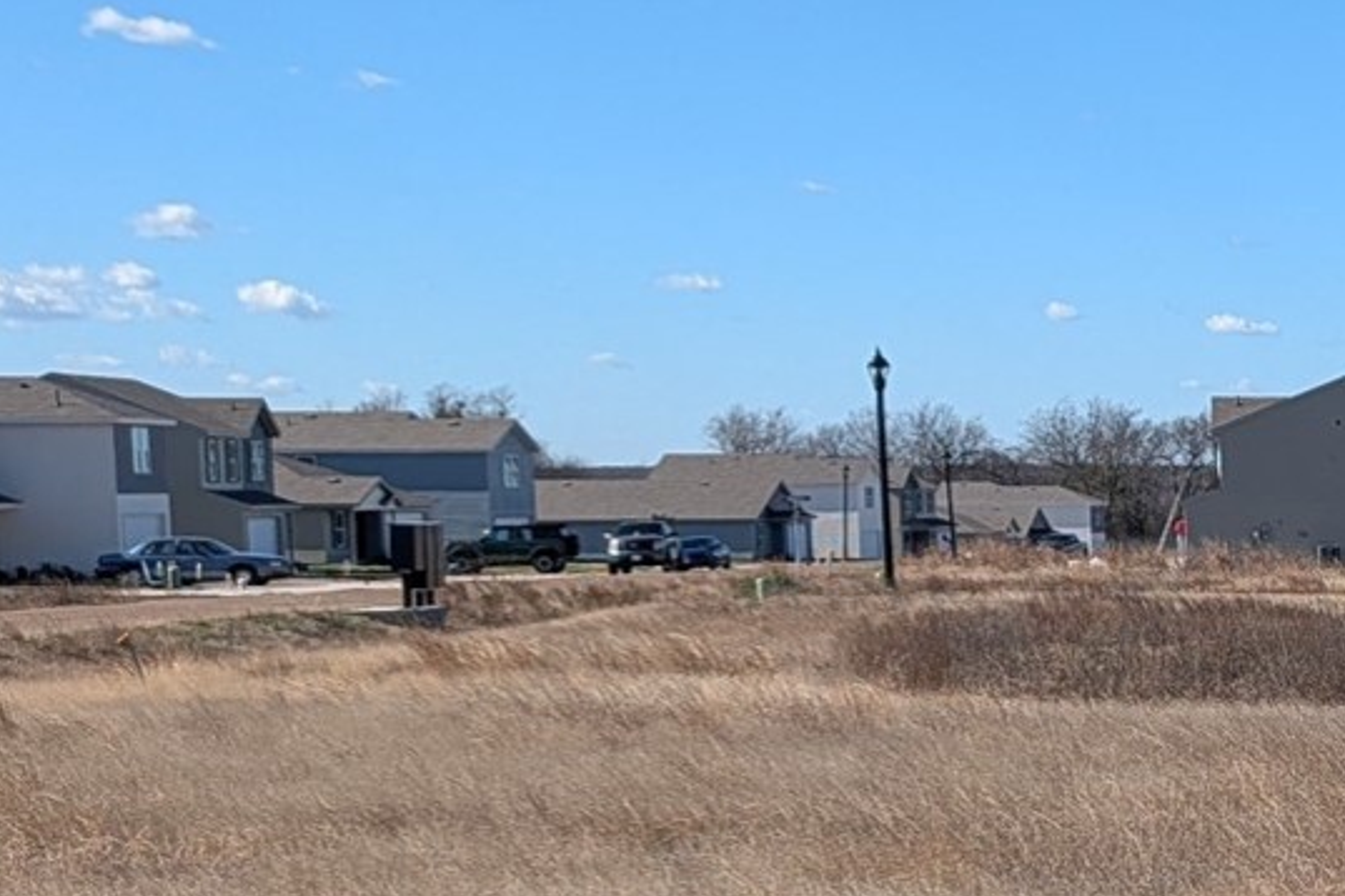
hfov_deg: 18.0
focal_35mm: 95
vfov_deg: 14.3
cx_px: 2272
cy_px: 796
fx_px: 3549
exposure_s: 1/1252
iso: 20
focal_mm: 6.9
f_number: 1.68
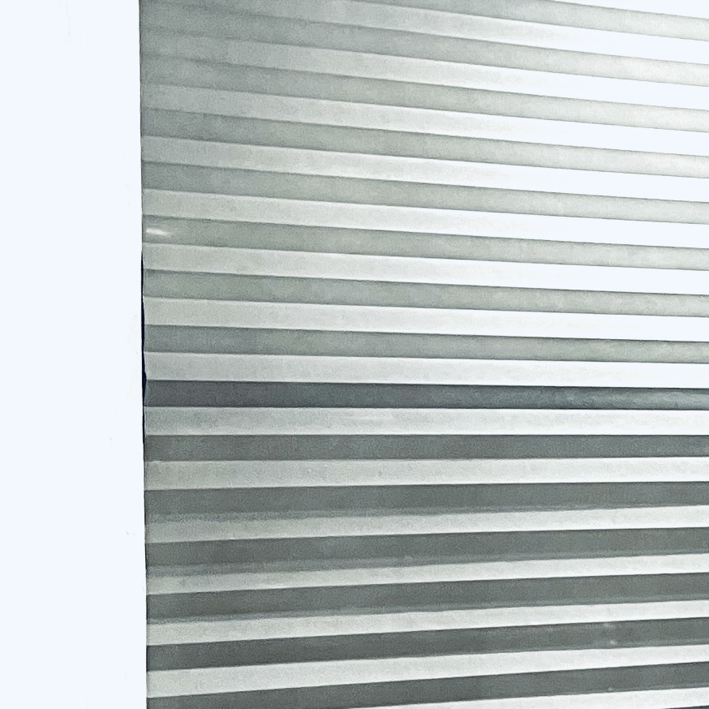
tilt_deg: +0.9
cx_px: 1293
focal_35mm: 106
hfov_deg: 14.4
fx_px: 2456
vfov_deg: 16.4
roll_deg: +0.4
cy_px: 441
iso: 125
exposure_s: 1/60
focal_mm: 5.7
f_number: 1.5
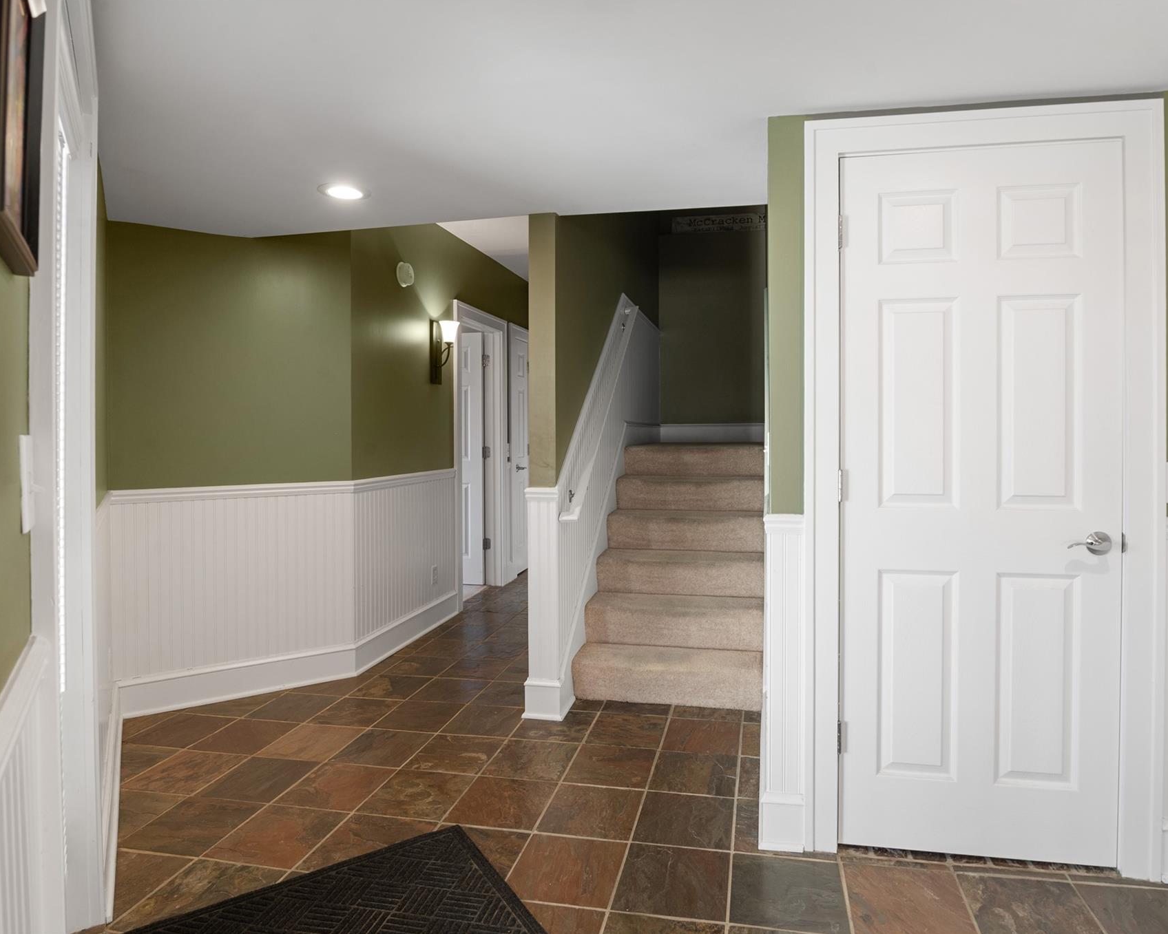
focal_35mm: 34
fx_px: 1175
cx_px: 658
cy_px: 465
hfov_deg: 52.7
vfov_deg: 43.4
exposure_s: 1/4
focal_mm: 30
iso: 320
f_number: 9
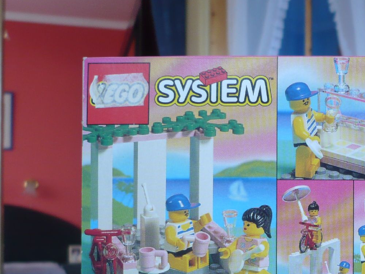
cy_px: 239
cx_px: 290
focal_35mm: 69
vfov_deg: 20.9
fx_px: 728
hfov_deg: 27.6
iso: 100
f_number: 2.8
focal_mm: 5.8
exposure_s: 1/40
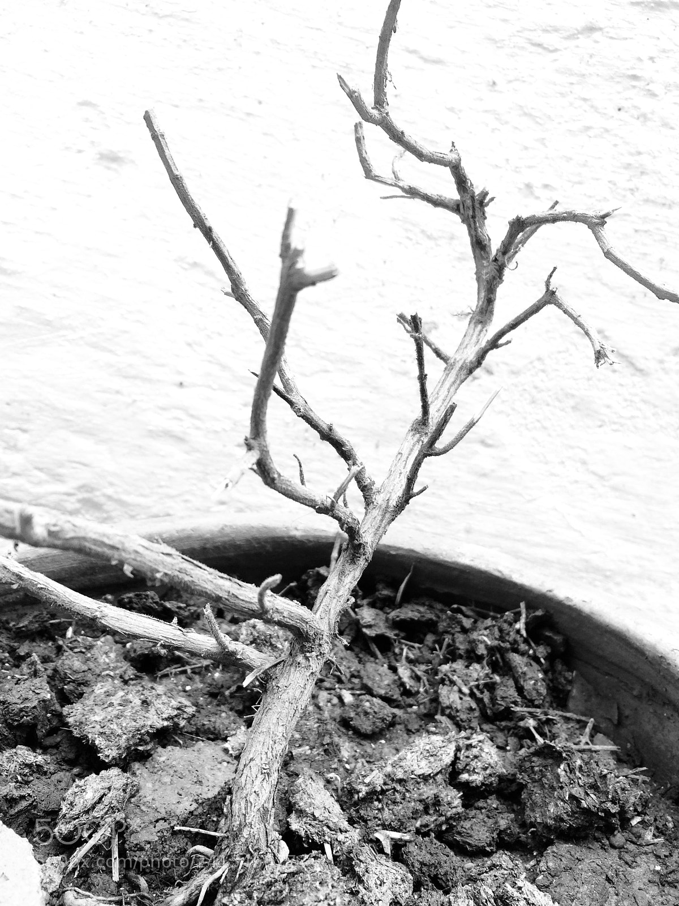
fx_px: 758
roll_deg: -9.9
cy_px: 453
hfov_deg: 48.2
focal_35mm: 29
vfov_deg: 61.7
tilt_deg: -16.8
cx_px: 340
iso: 40
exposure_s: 1/33
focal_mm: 4.15
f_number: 2.2
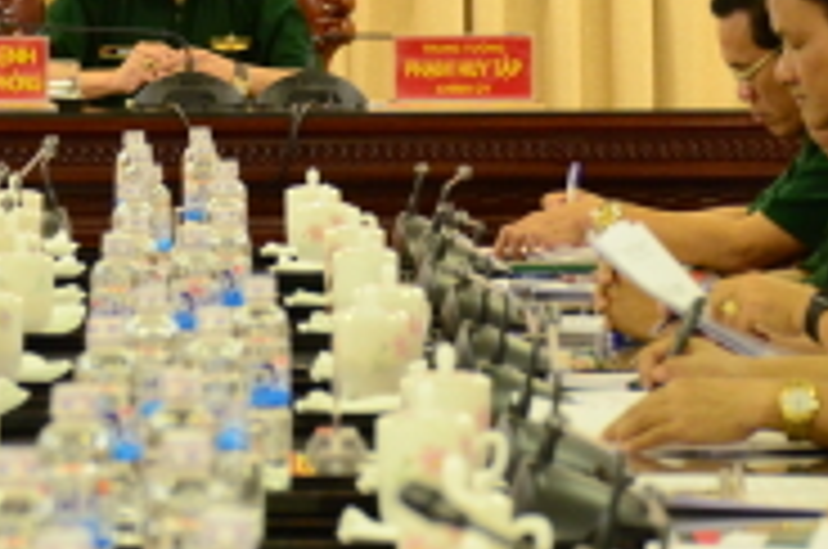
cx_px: 256
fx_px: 8736
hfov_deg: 5.4
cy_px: -76
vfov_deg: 3.6
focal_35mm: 380
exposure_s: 1/30
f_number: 7.1
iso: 2000
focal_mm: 85
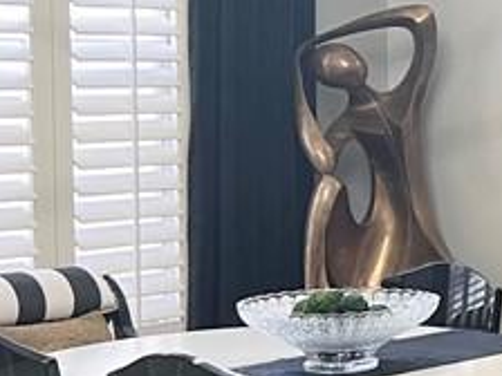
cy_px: 139
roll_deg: -0.9
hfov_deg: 13.6
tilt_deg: -3.7
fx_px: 1726
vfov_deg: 12.4
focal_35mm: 119
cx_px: 1073
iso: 100
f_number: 1.5
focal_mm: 5.7
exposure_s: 1/60
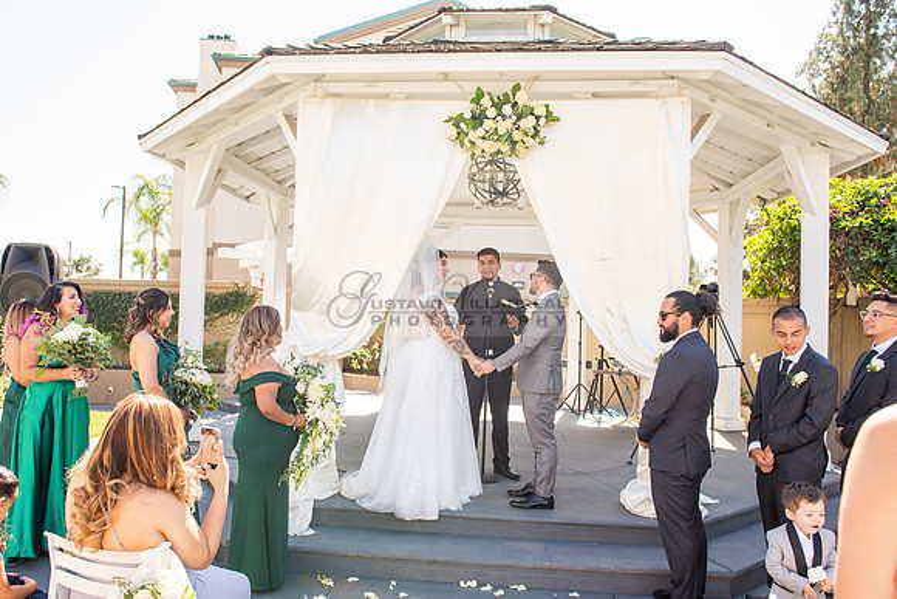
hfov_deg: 66.7
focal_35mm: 27
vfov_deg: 47.4
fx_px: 682
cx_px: 432
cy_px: 298
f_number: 4
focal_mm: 24
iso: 100
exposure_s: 1/200
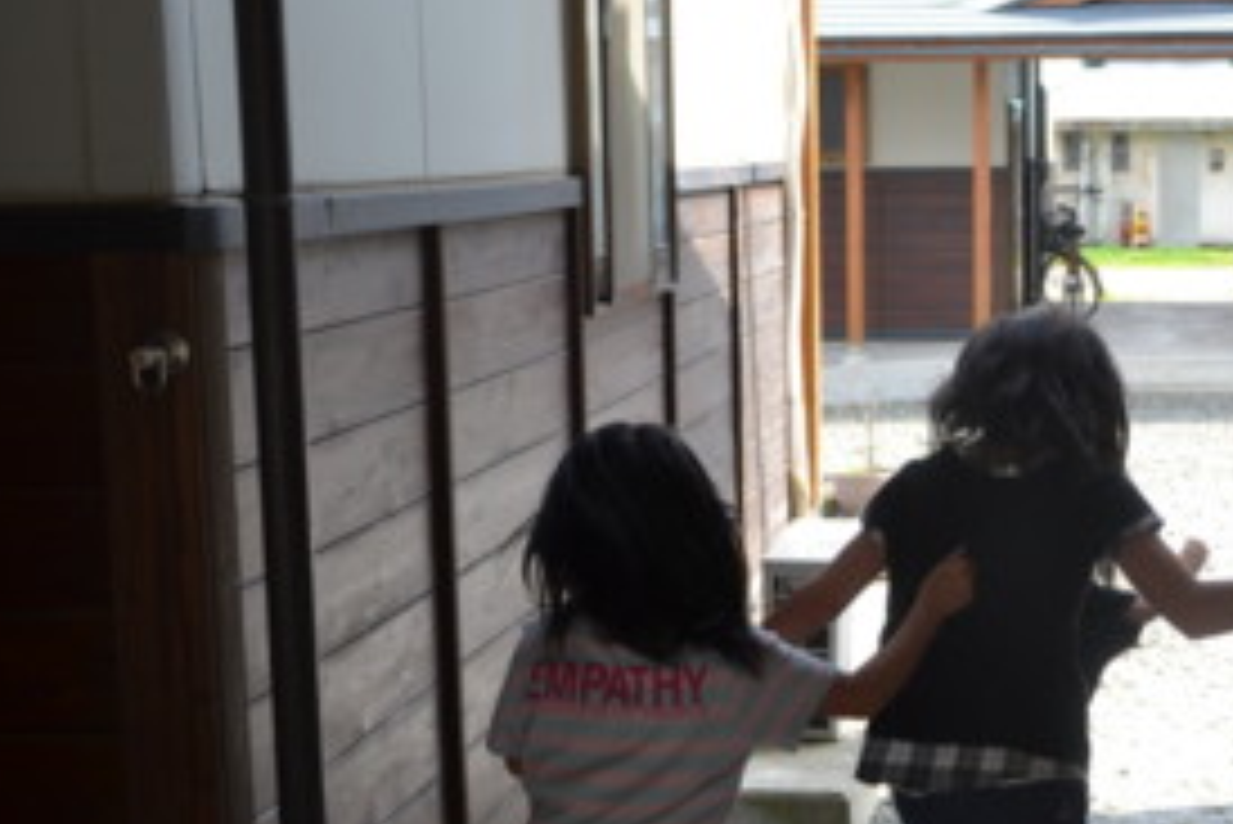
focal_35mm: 69
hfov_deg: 28.7
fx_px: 2364
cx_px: 940
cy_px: 473
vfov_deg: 19.7
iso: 100
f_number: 5.6
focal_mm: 28
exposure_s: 1/125
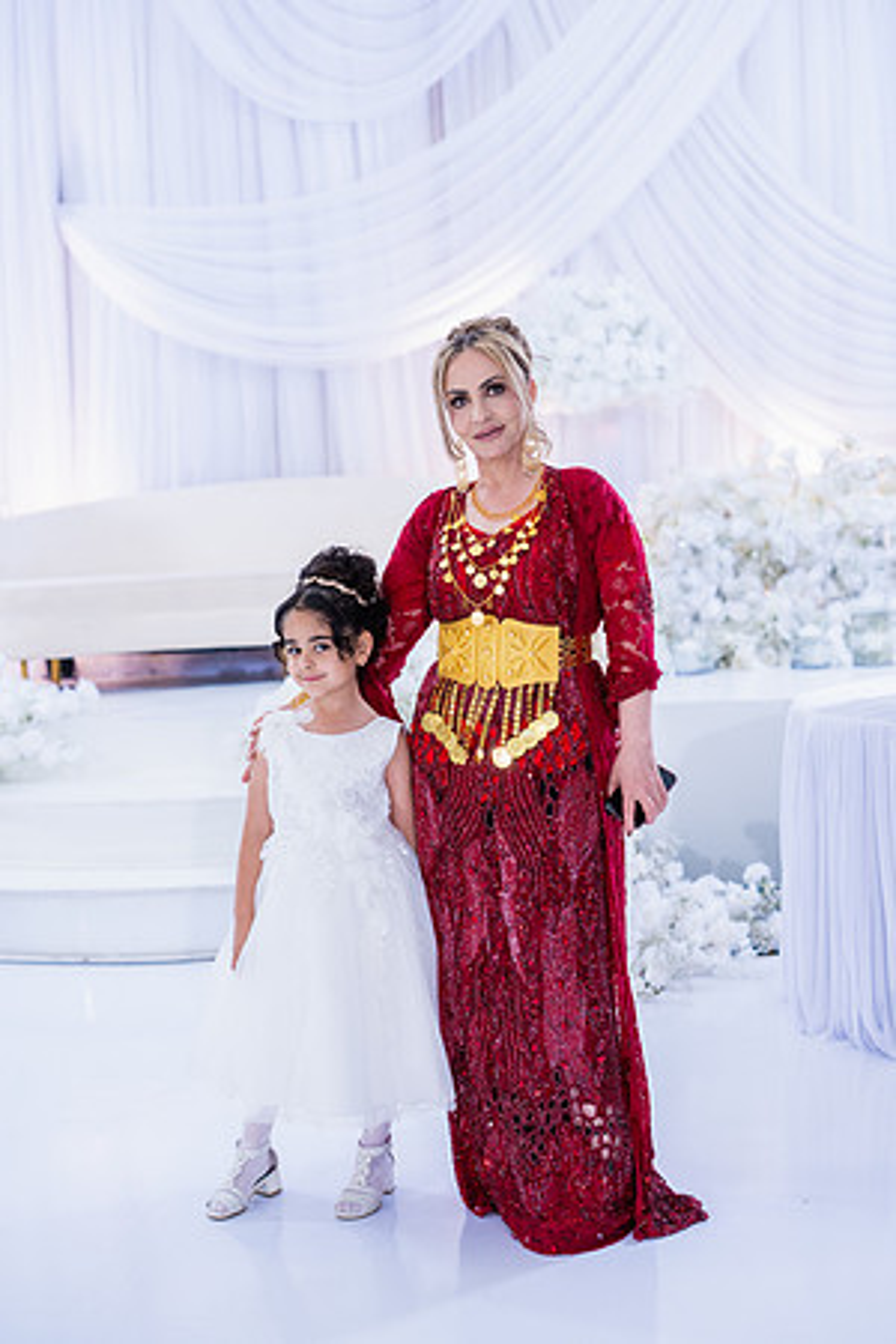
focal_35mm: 50
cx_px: 448
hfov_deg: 27.0
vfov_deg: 39.6
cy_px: 672
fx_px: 1867
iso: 640
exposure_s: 1/160
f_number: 2.5
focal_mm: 50
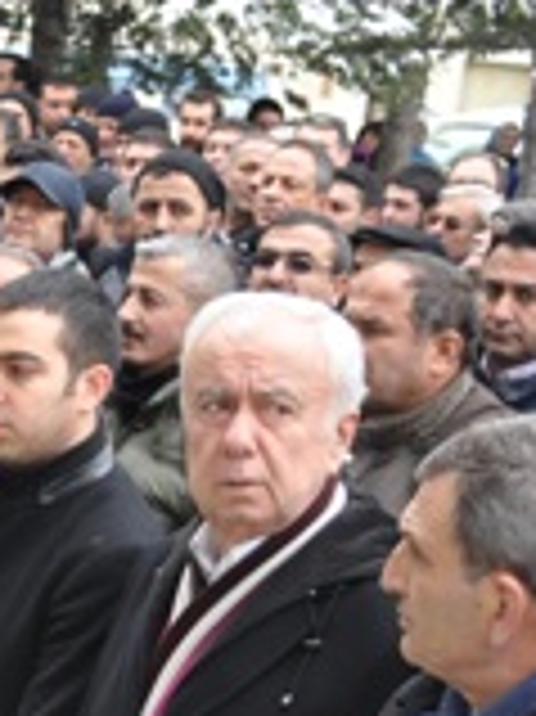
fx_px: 2357
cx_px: -383
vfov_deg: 17.0
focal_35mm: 114
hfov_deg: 12.1
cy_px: 662
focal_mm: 28
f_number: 4.5
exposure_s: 1/200
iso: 280
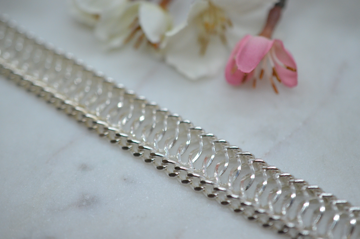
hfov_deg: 33.5
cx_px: 180
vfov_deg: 22.5
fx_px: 599
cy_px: 120
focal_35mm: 60
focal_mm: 40
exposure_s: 1/4000
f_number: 3.2
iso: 2500
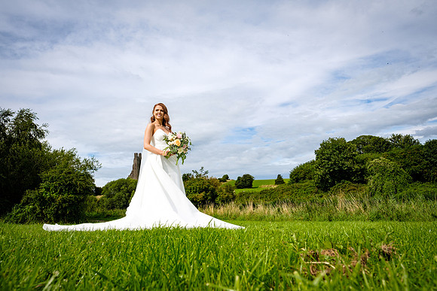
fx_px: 300
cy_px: 145
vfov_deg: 51.8
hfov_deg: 72.1
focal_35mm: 25
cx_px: 222
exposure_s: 1/640
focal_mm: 16
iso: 200
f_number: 9
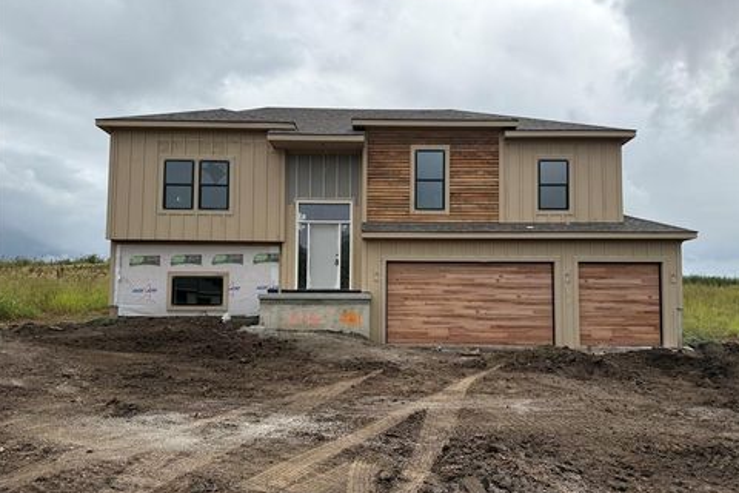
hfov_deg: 69.4
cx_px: 379
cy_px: 272
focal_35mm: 26
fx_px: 534
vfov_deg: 49.5
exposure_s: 1/8130
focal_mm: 6.76
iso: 100
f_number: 1.78
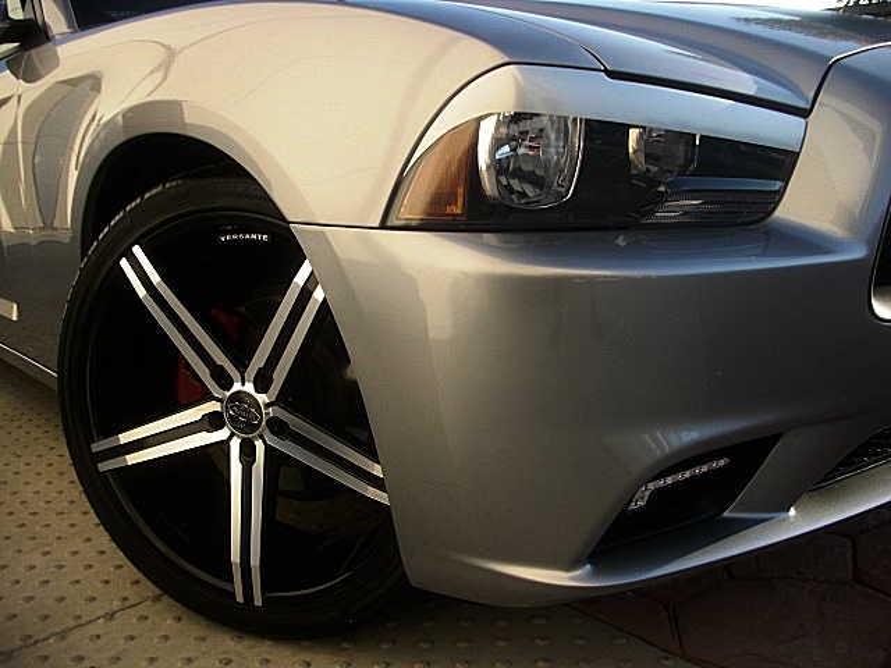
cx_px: 446
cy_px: 334
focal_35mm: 36
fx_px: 927
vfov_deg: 39.7
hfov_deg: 51.4
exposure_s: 1/250
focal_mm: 6.3
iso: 50
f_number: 2.8
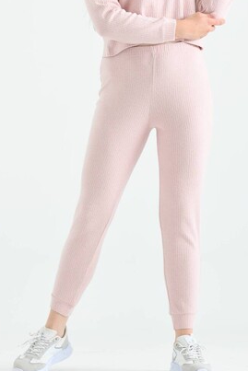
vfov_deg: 13.0
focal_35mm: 158
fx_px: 1631
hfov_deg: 8.7
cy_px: 127
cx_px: 128
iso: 100
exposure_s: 1/125
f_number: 5.6
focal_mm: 85
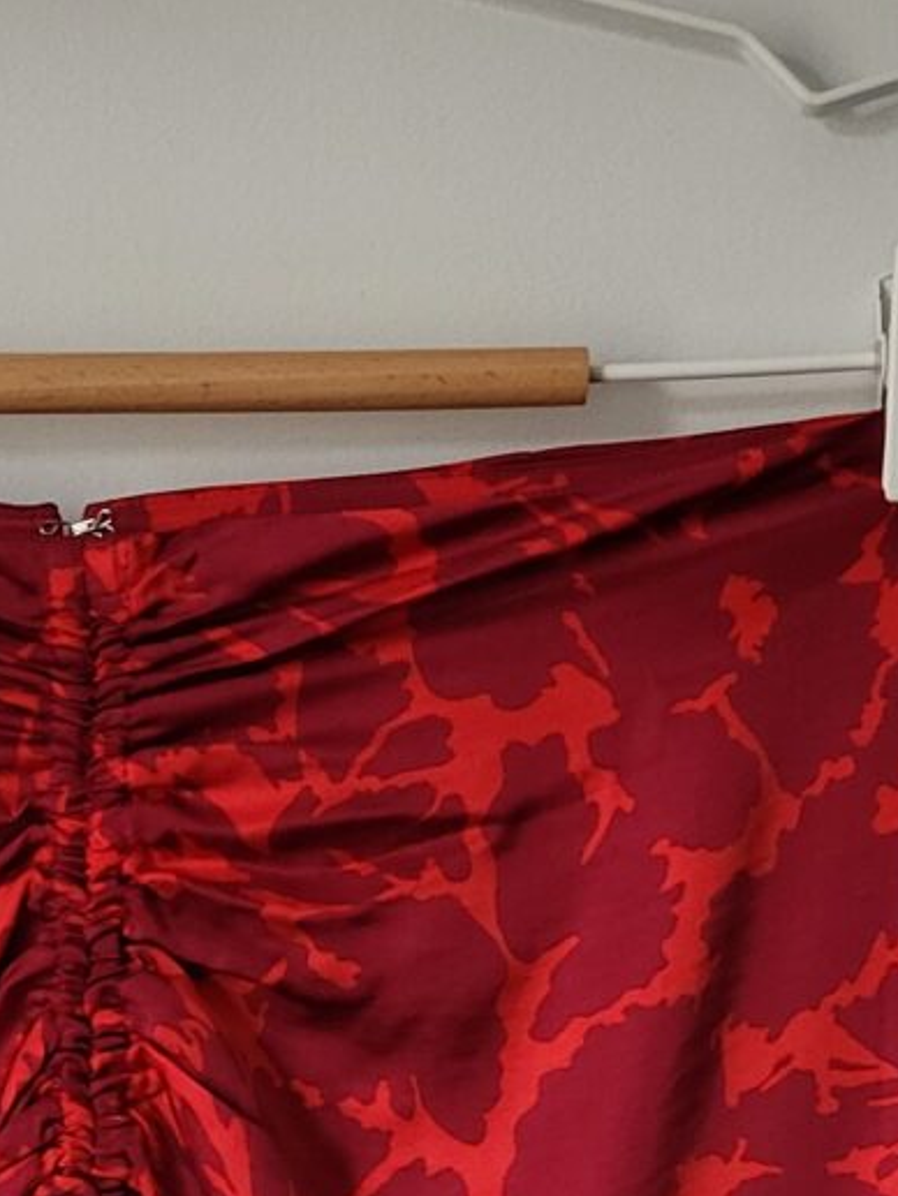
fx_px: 3561
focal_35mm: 103
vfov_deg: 16.5
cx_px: 139
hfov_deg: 14.3
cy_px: 2031
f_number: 1.8
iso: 250
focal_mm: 5.4
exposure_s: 1/40
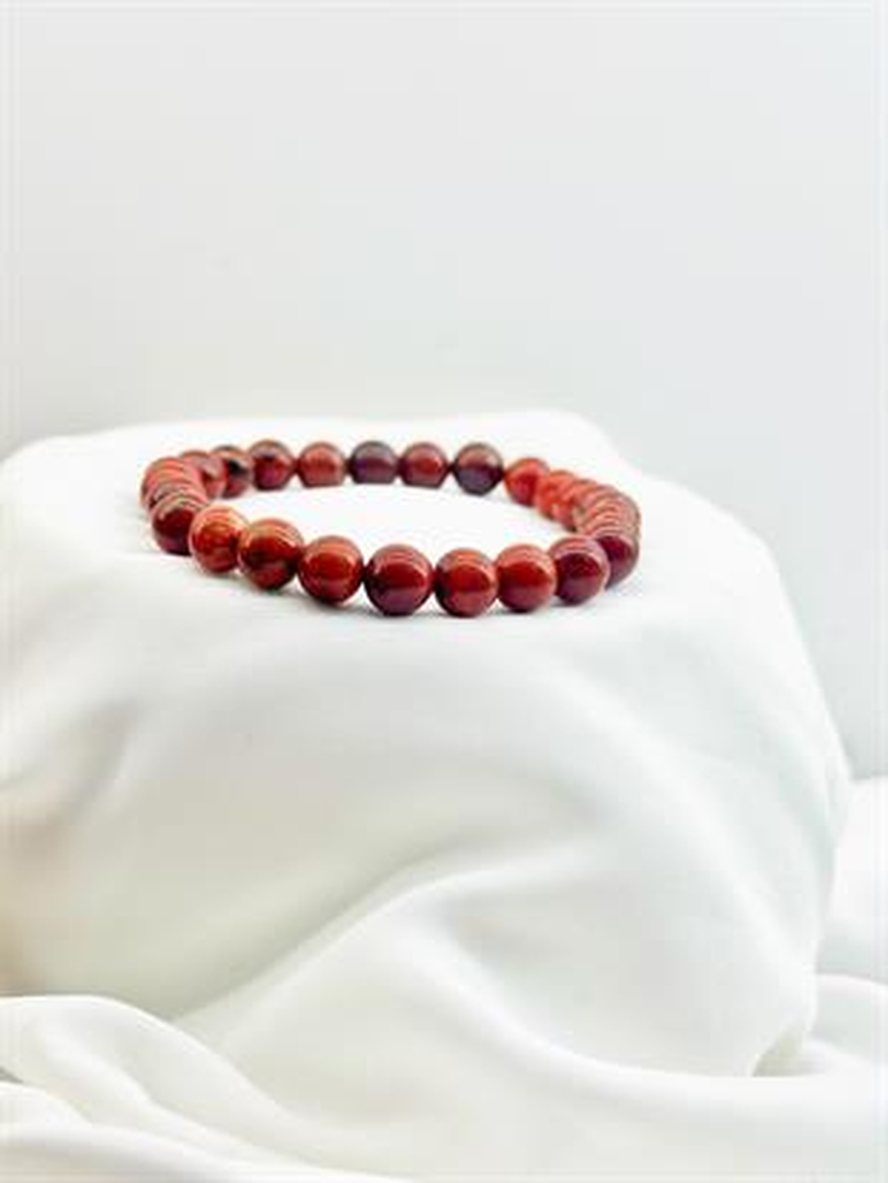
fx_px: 1641
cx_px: 444
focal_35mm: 48
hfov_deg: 30.3
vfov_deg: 39.6
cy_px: 592
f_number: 1.78
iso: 80
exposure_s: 1/532
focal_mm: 6.86
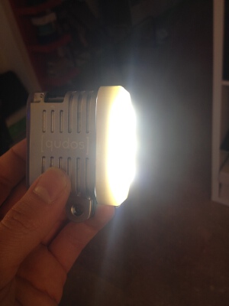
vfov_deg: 52.6
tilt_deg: -38.6
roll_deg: +14.5
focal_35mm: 35
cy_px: 153
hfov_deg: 40.7
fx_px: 309
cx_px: 114
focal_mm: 4.28
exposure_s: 1/30
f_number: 2.4
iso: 50
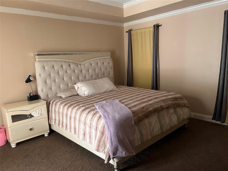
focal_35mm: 26
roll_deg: +3.0
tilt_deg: -10.0
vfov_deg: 53.1
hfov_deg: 67.3
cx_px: 114
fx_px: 171
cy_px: 86
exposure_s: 1/58
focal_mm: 5.7
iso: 500
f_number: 1.5
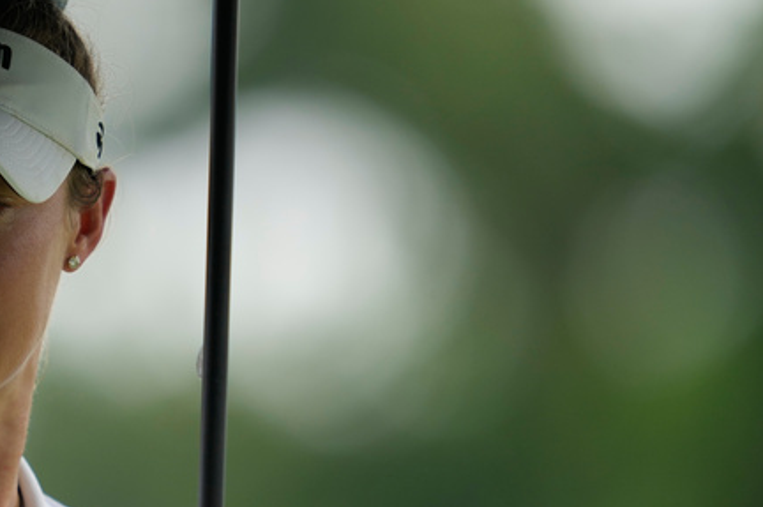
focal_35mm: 949
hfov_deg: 2.2
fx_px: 20090
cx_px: 145
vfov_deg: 1.4
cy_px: 189
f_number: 2.8
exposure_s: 1/2000
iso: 400
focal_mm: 400
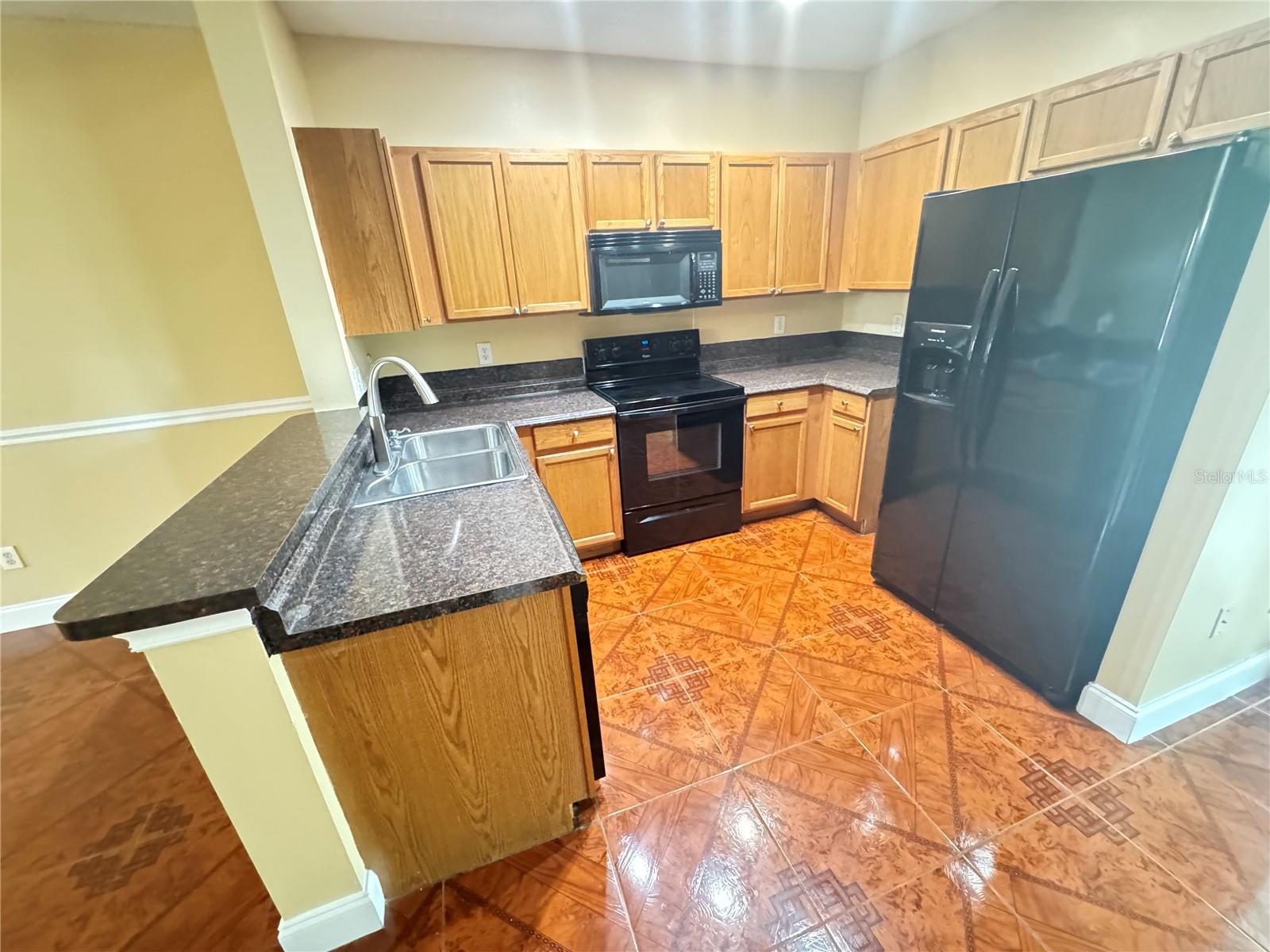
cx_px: 635
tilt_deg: -20.6
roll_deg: +4.2
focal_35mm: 14
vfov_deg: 85.7
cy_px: 476
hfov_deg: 102.1
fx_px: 514
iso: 2000
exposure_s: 1/30
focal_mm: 2.22
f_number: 2.2
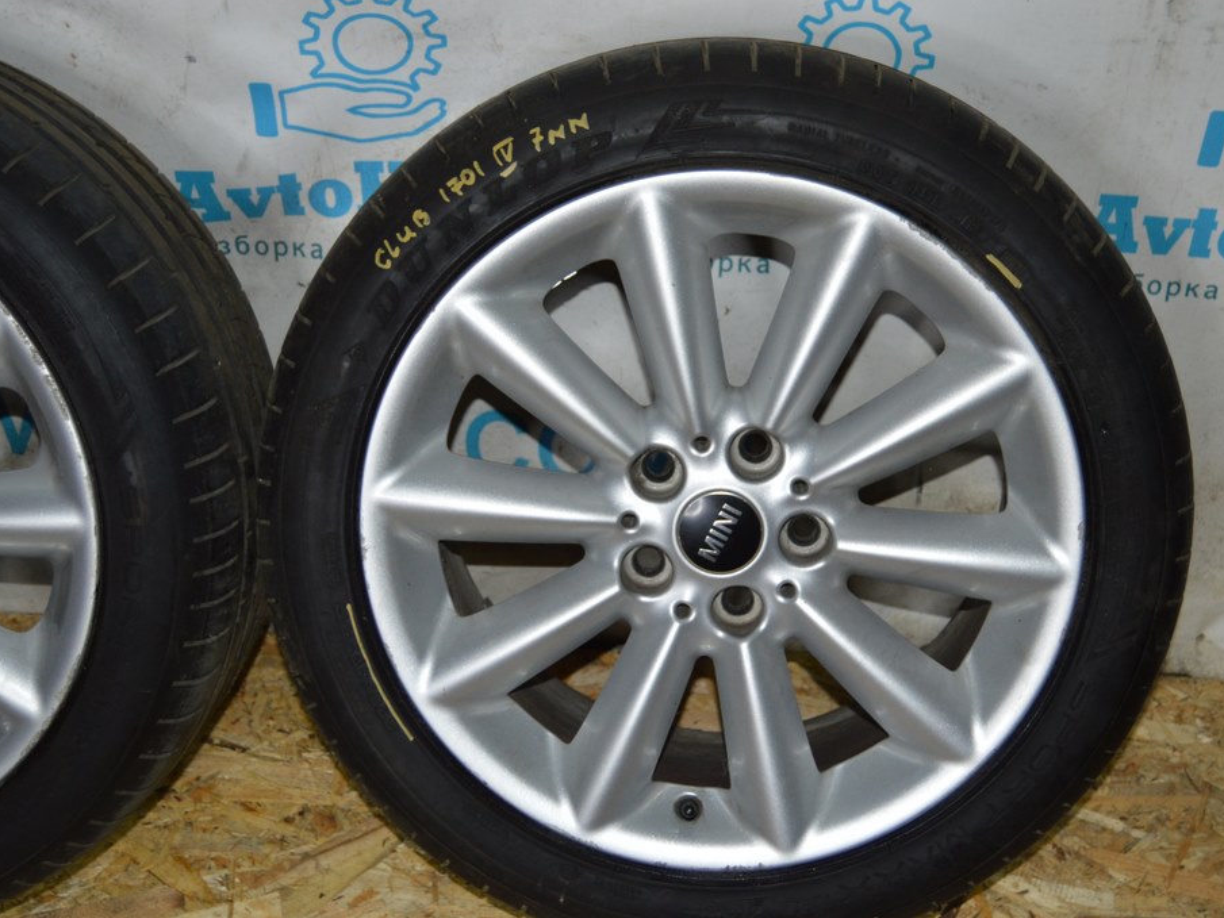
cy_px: 459
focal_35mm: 51
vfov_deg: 28.8
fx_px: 1787
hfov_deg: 37.8
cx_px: 667
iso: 900
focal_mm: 31
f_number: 4.2
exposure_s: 1/60
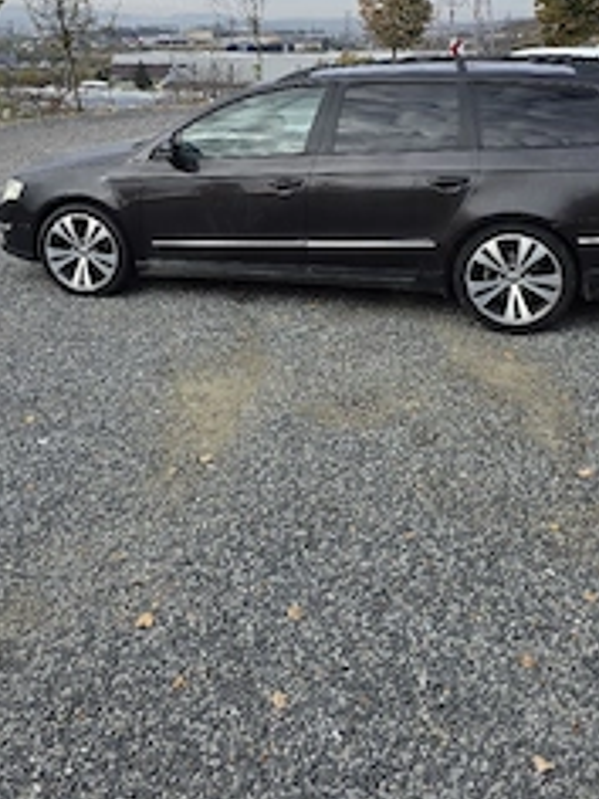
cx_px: 301
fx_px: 900
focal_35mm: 39
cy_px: 261
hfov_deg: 36.8
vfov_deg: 47.0
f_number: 1.7
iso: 80
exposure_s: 1/3333
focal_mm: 6.3
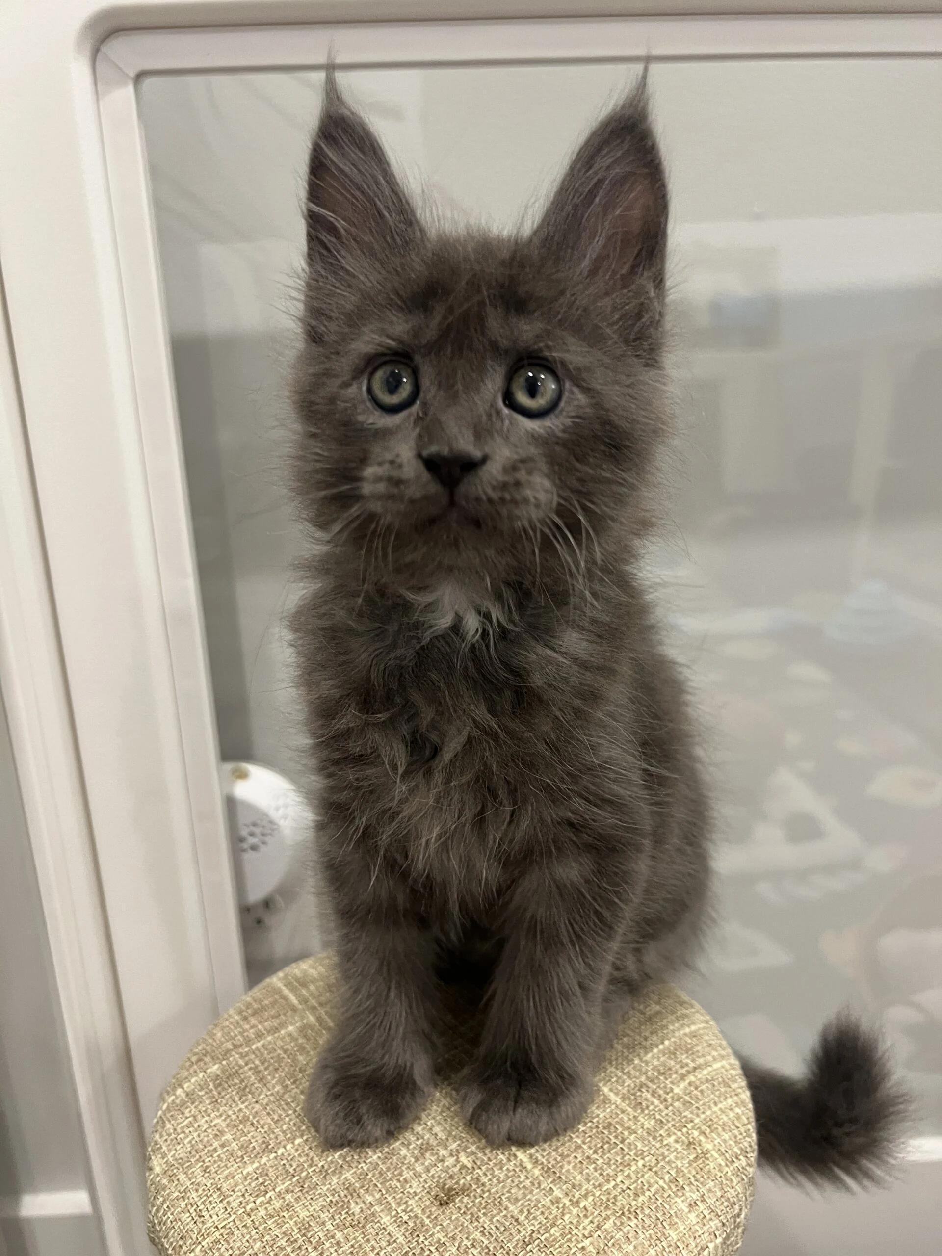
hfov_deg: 53.1
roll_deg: +1.9
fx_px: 943
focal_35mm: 26
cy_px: 628
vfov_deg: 67.3
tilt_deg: -17.2
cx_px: 471
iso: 250
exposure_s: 1/60
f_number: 1.5
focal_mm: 5.7
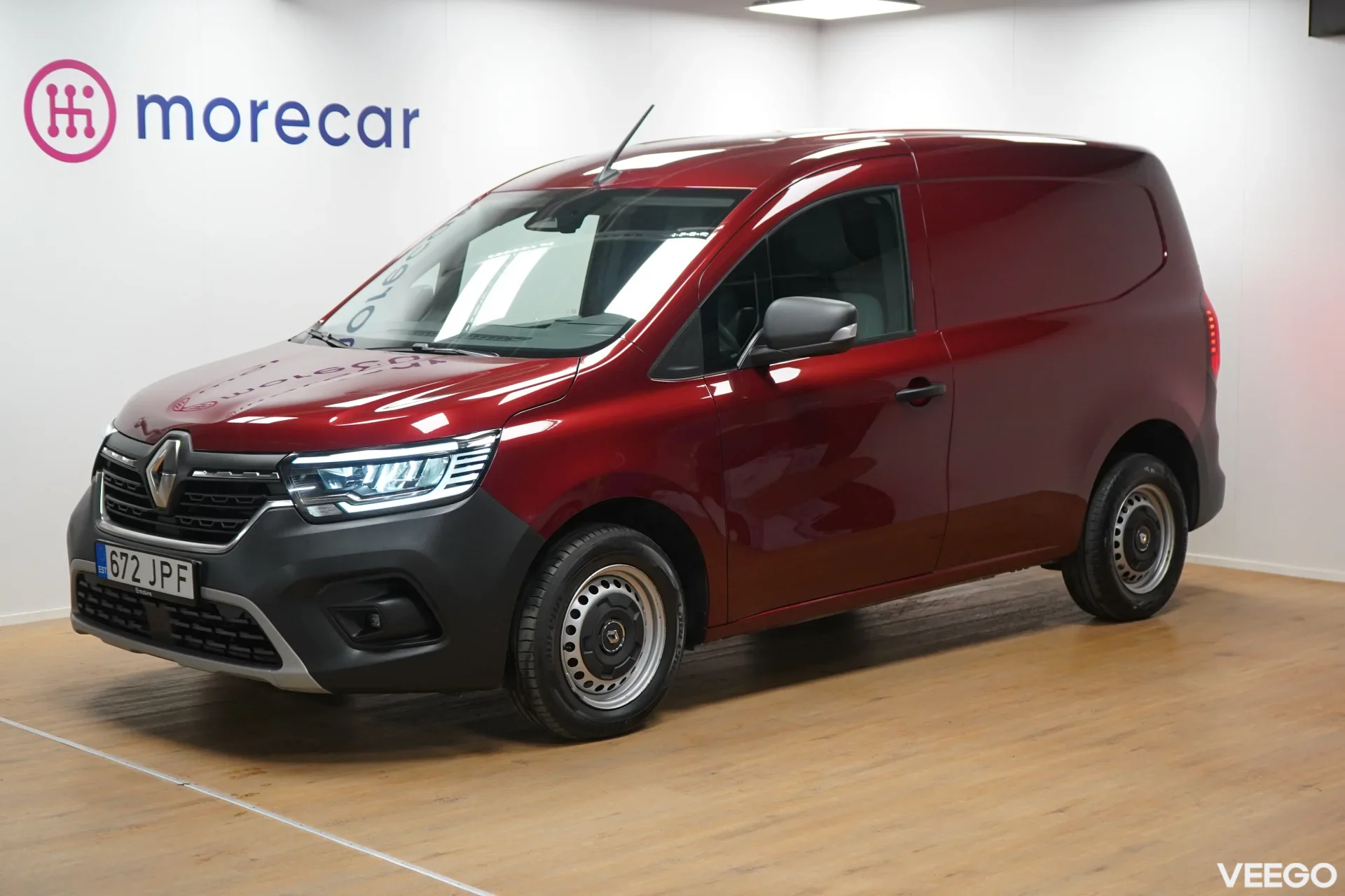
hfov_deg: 36.9
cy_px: 448
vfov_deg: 25.1
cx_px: 672
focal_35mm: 54
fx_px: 2017
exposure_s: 1/60
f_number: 4
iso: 1600
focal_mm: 36
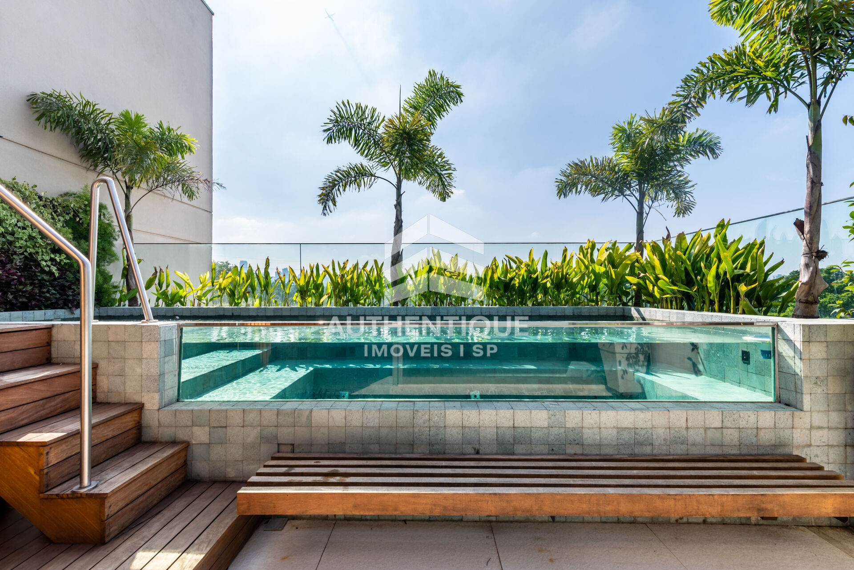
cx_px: 427
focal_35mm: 15
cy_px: 285
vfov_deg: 77.4
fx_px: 356
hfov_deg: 100.4
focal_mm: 15
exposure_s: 1/400
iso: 100
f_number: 8
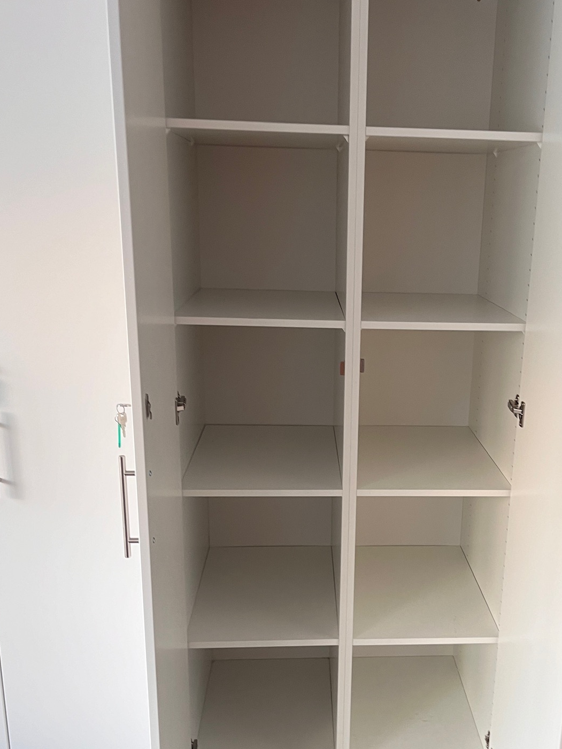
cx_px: 379
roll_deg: -1.9
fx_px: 822
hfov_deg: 37.3
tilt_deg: -11.6
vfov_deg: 48.6
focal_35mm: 38
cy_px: 464
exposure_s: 1/50
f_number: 1.6
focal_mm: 5.1
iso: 80
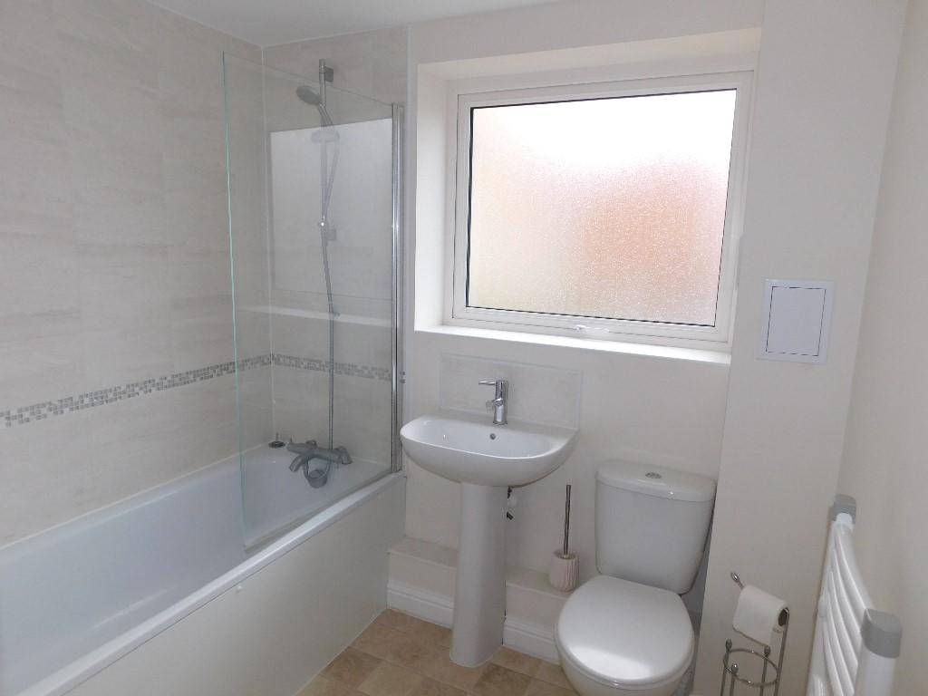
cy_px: 348
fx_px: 617
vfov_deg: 58.9
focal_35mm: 23
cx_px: 464
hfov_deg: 73.9
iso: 125
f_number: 3
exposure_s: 1/30
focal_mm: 4
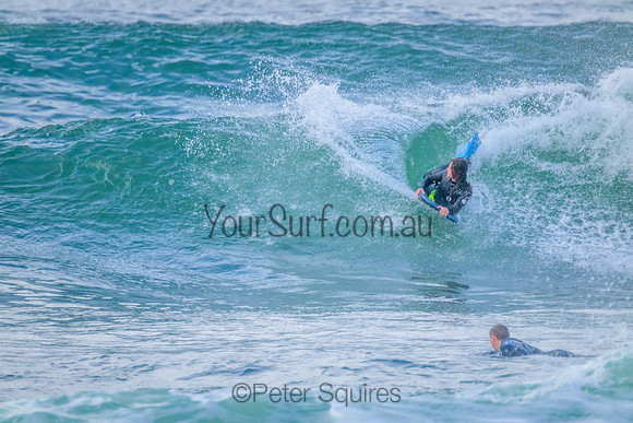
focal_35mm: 800
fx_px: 14069
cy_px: 212
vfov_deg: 1.7
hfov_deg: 2.6
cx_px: 316
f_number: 11
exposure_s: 1/1250
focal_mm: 800
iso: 4000
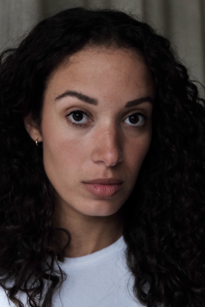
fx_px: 641
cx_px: 102
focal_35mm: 75
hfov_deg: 18.2
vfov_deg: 27.0
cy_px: 154
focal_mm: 50
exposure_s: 1/40
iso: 3200
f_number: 5.6
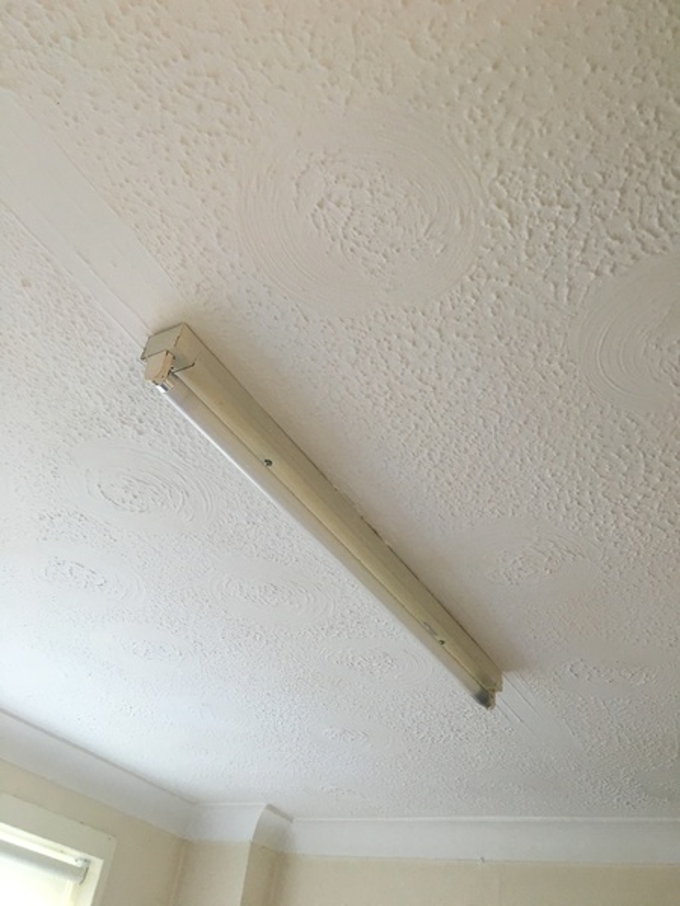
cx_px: 340
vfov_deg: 61.7
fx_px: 760
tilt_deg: +38.6
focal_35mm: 29
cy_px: 453
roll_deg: -8.6
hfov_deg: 48.2
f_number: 2.2
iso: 125
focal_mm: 4.15
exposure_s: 1/33
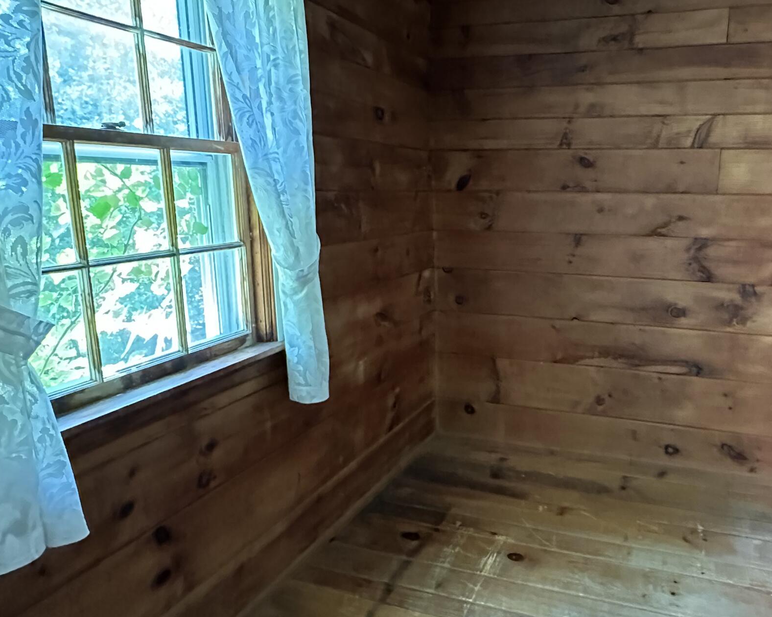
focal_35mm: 26
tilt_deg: -10.7
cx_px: 503
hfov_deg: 64.6
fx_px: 594
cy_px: 307
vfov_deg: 54.9
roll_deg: -0.3
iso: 1600
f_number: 2.2
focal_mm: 2.22
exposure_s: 1/50
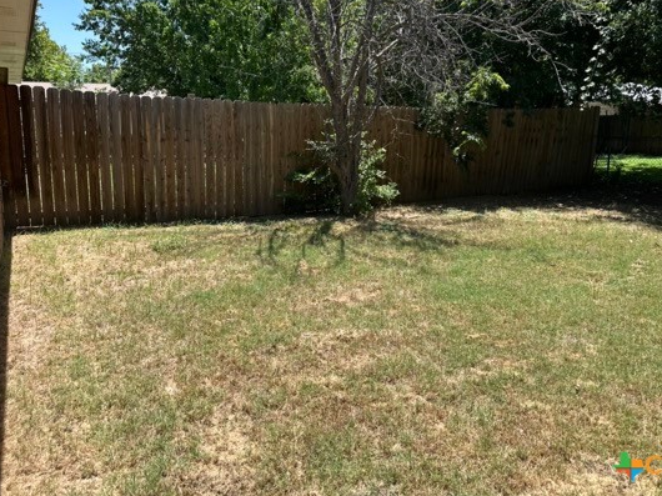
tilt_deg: -8.4
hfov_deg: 61.6
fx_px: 554
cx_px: 362
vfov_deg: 48.0
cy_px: 202
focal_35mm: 29
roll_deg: +0.0
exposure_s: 1/1880
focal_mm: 6.86
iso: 80
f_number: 1.78
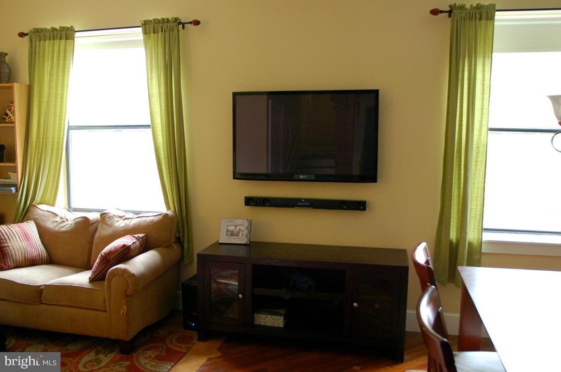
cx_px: 280
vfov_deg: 43.5
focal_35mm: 30
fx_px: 467
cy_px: 186
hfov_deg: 62.0
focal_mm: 20
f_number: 3
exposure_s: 1/30
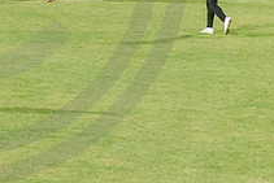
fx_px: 3564
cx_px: 86
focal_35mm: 468
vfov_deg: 2.9
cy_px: -55
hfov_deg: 4.4
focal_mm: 70
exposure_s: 1/160
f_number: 4
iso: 2000
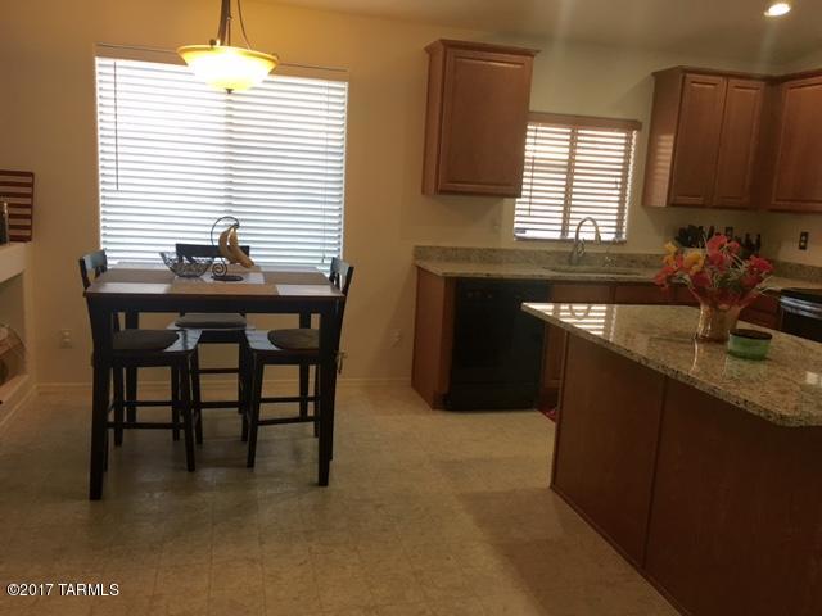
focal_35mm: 29
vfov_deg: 48.2
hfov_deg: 61.7
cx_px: 411
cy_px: 308
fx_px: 689
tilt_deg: -8.8
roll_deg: -2.3
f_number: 2.2
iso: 40
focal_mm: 4.15
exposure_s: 1/30
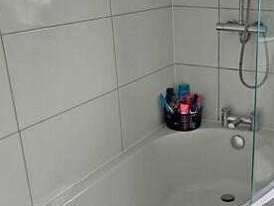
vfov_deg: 30.1
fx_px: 380
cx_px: 230
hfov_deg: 37.8
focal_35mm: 48
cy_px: 131
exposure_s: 1/50
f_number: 2.2
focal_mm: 2.2
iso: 50
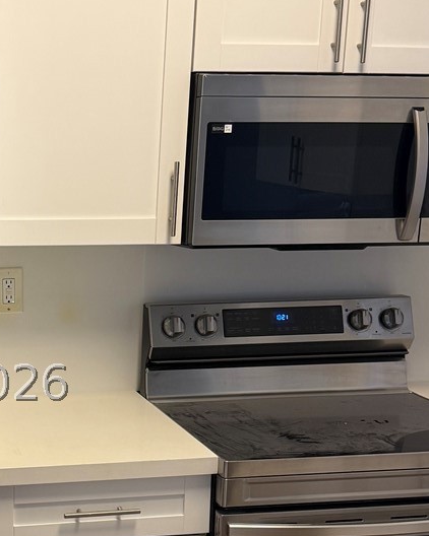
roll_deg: -1.2
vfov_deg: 26.5
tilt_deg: -12.6
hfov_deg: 20.9
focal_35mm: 71
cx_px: 8
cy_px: 383
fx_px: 1127
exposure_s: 1/60
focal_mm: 6.76
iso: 160
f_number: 1.78
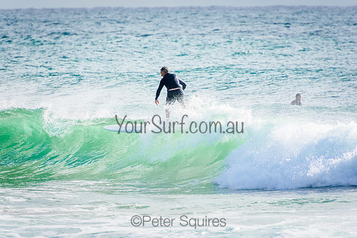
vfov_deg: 2.3
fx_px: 5951
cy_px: 119
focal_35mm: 600
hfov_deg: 3.4
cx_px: 178
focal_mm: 400
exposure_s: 1/2000
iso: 360
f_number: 5.6
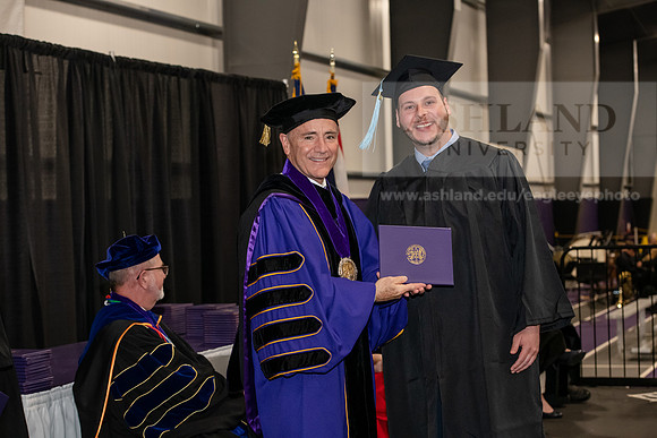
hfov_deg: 28.8
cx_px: 328
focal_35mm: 70
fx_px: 1278
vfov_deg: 19.5
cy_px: 219
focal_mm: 70
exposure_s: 1/200
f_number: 5
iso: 2500
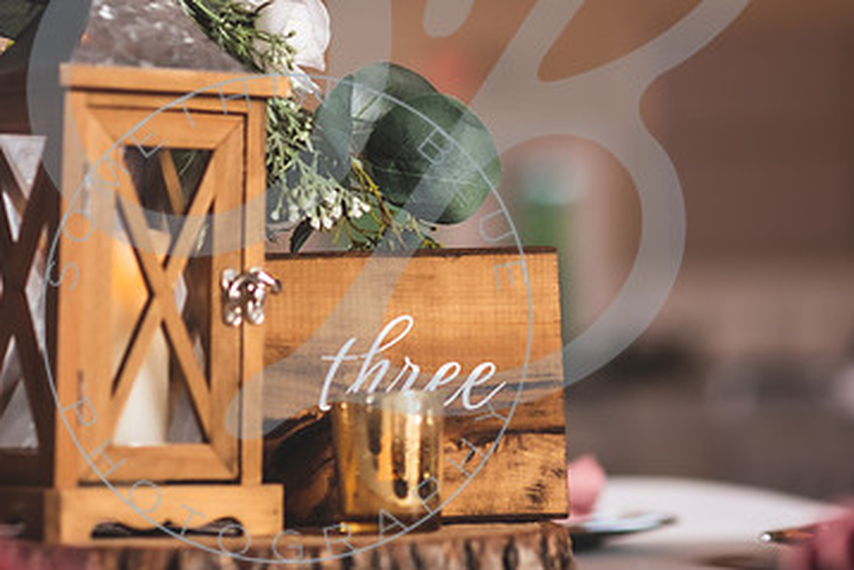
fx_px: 3346
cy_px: 118
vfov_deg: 9.7
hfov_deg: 14.5
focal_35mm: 141
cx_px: 414
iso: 320
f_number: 2.5
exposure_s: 1/250
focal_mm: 85
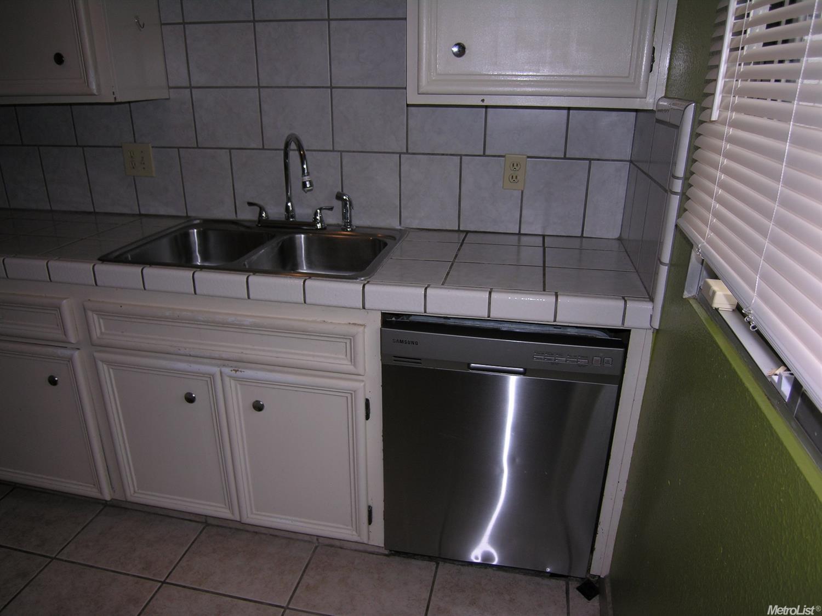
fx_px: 570
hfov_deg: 71.6
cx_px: 411
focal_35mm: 24
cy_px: 308
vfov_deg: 56.8
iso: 50
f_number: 2.6
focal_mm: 6.1
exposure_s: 1/60.1
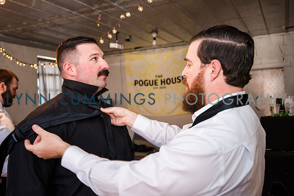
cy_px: 98
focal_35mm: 35
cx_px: 147
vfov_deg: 37.9
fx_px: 286
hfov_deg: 54.4
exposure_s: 1/60
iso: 640
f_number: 4
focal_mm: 35
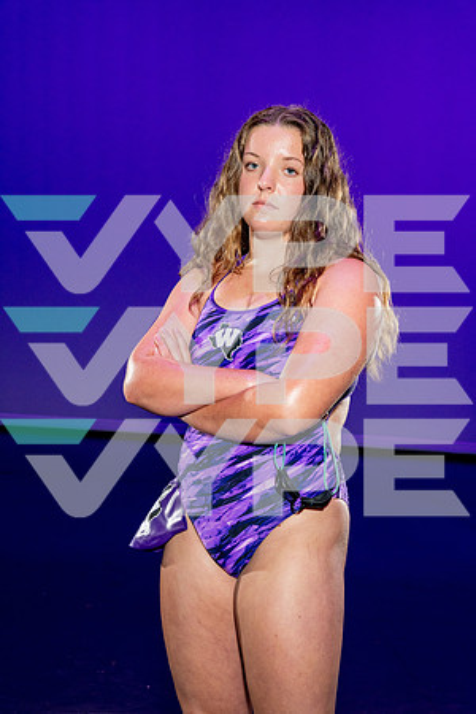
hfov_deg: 27.0
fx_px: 992
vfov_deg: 39.6
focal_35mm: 50
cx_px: 238
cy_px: 357
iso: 2500
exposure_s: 1/250
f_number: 7.1
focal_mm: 50
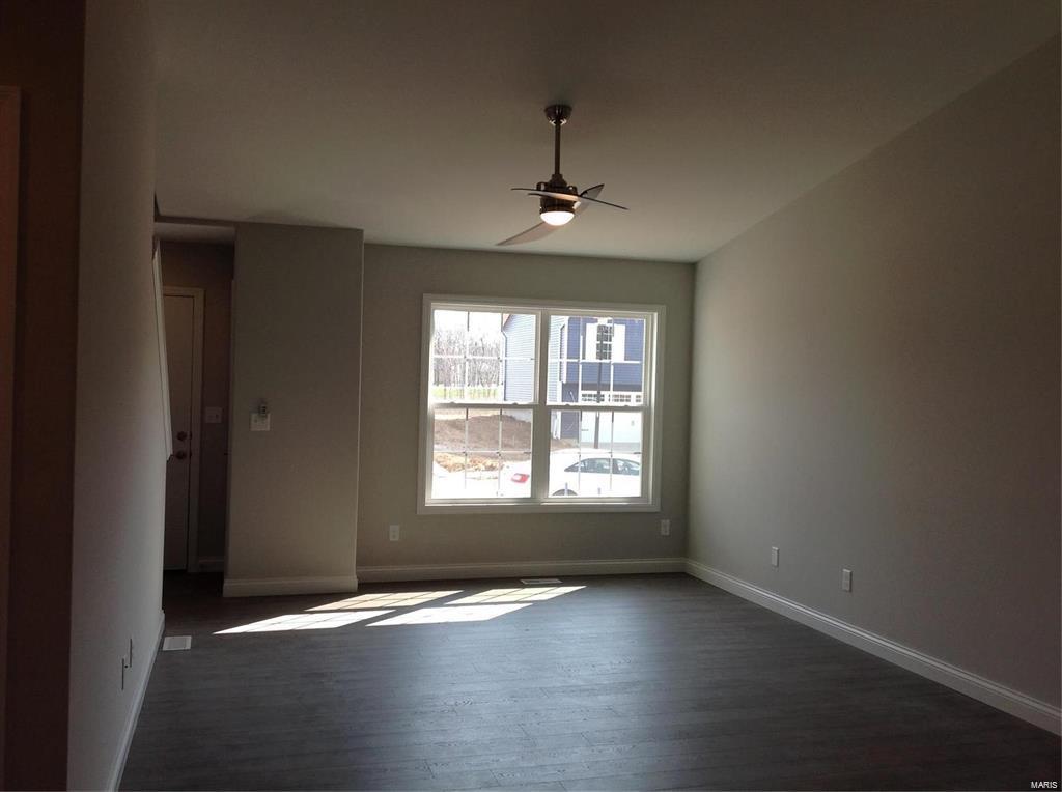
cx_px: 531
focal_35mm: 35
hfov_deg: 52.7
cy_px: 396
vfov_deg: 40.6
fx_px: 1072
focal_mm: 4.28
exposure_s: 1/145
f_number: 2.4
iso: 50
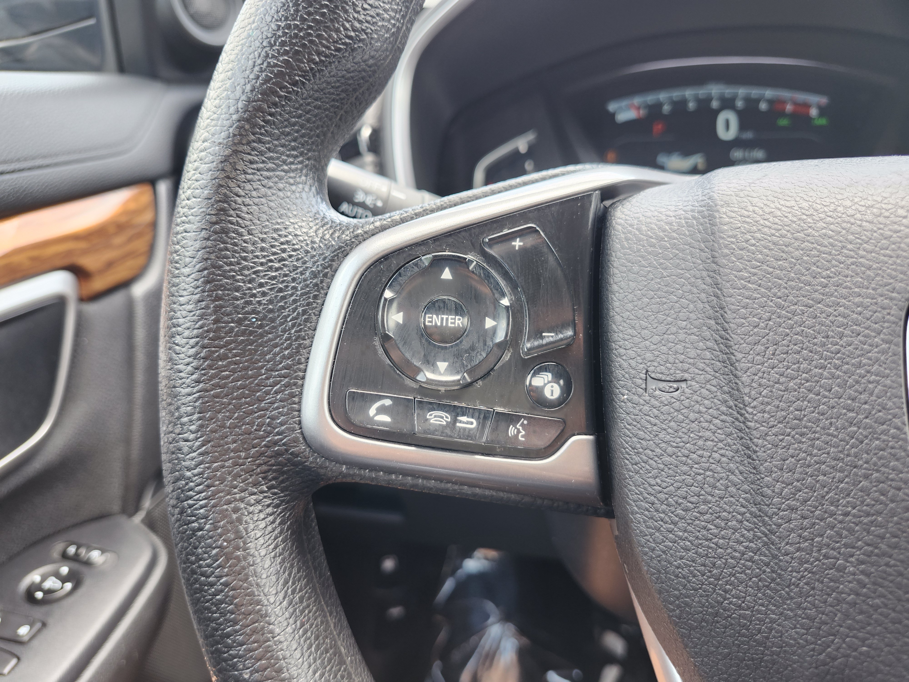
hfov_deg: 73.9
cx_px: 454
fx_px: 604
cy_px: 341
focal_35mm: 23
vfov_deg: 58.9
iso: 125
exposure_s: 1/180
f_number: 1.8
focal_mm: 5.54
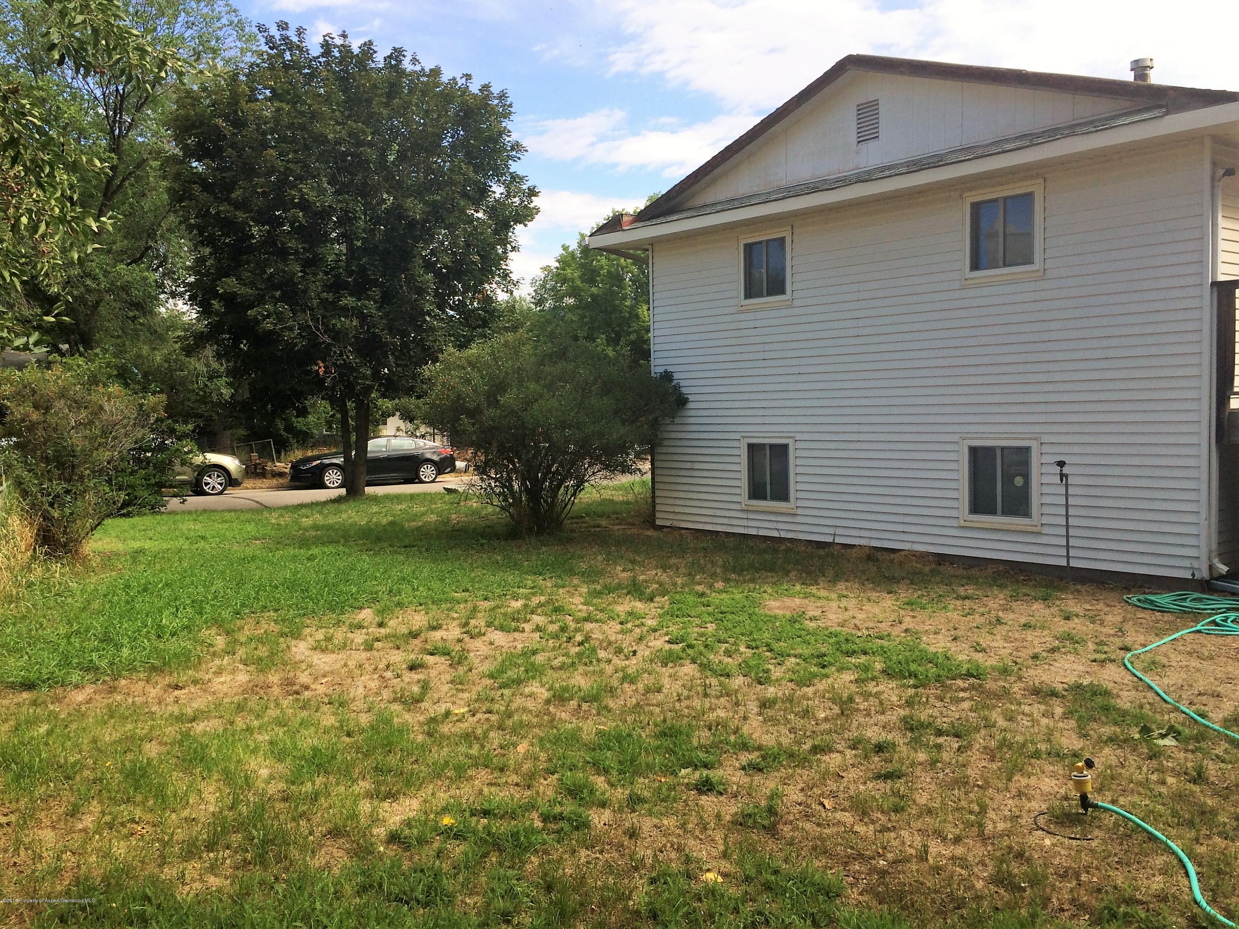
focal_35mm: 29
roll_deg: -1.1
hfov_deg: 61.7
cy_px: 464
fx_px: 1038
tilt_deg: -3.9
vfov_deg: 48.2
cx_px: 620
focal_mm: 4.15
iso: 32
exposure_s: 1/707
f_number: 2.2
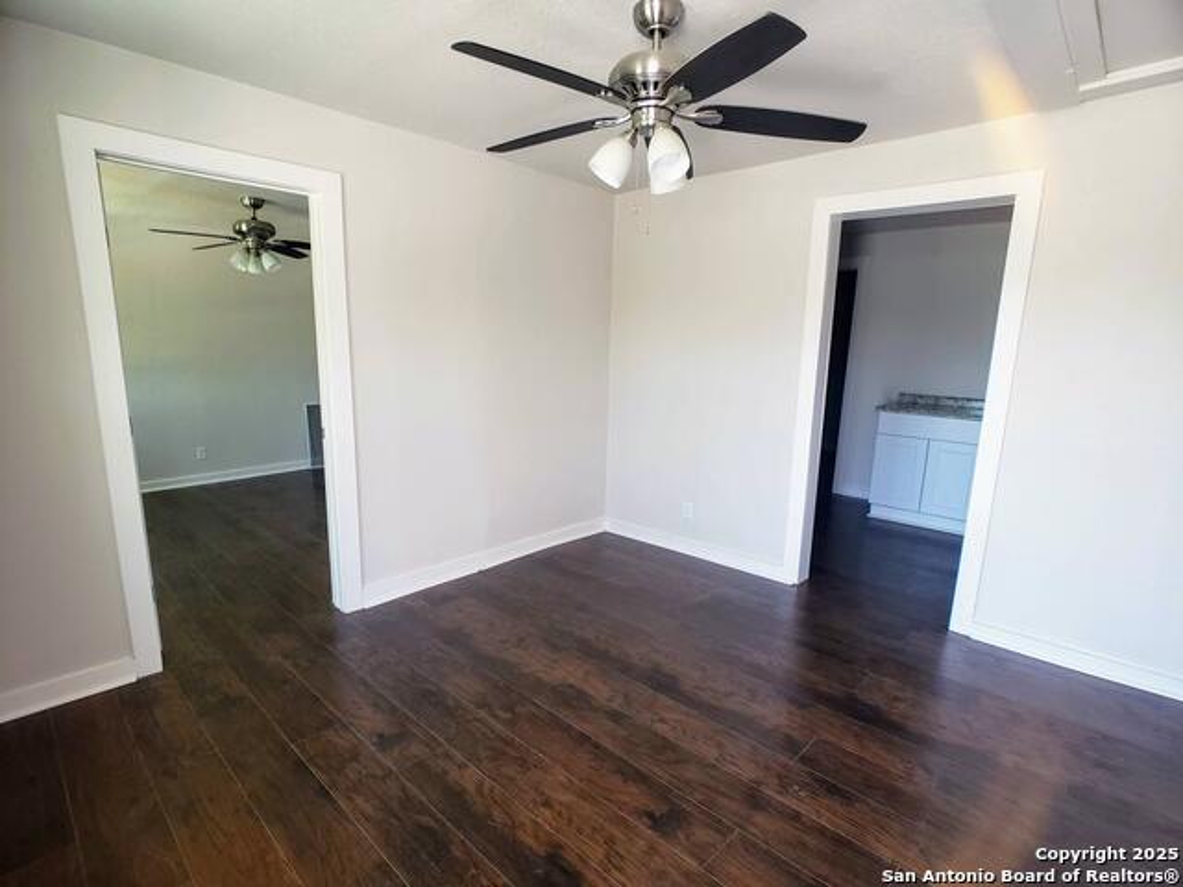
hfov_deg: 67.3
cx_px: 592
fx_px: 889
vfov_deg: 53.1
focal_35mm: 26
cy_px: 444
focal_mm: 4.3
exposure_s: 1/60
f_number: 2.4
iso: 200
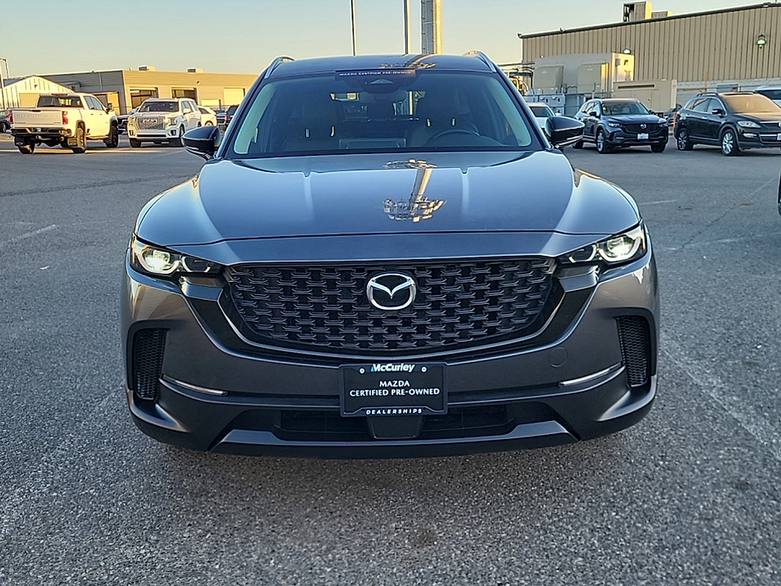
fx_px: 587
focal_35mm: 26
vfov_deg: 53.1
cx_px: 390
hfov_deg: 67.3
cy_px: 293
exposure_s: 1/268
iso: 50
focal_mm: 5.4
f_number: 1.8
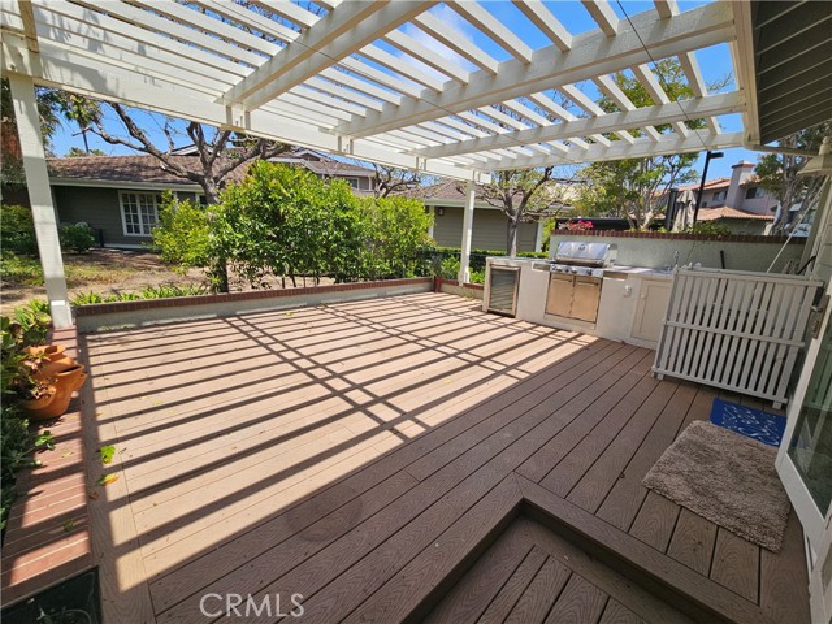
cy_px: 312
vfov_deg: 89.9
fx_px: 312
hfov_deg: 106.2
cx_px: 416
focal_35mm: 13
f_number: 2.2
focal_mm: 2.2
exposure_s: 1/1550
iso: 50
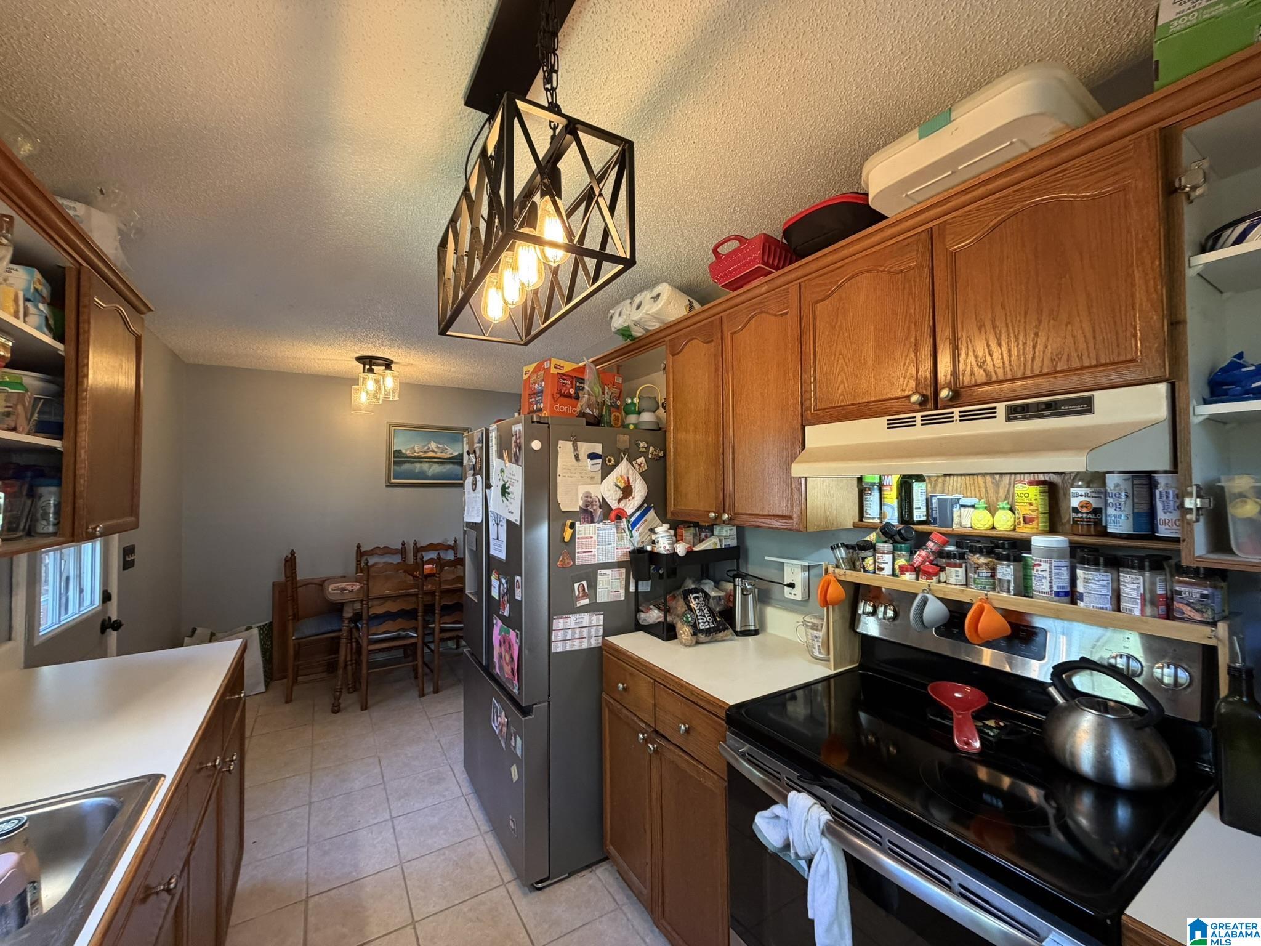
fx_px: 510
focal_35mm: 14
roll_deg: +0.4
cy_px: 473
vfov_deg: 85.7
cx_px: 630
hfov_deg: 102.1
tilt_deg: +0.7
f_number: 2.2
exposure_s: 1/60
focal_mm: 2.22
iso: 320
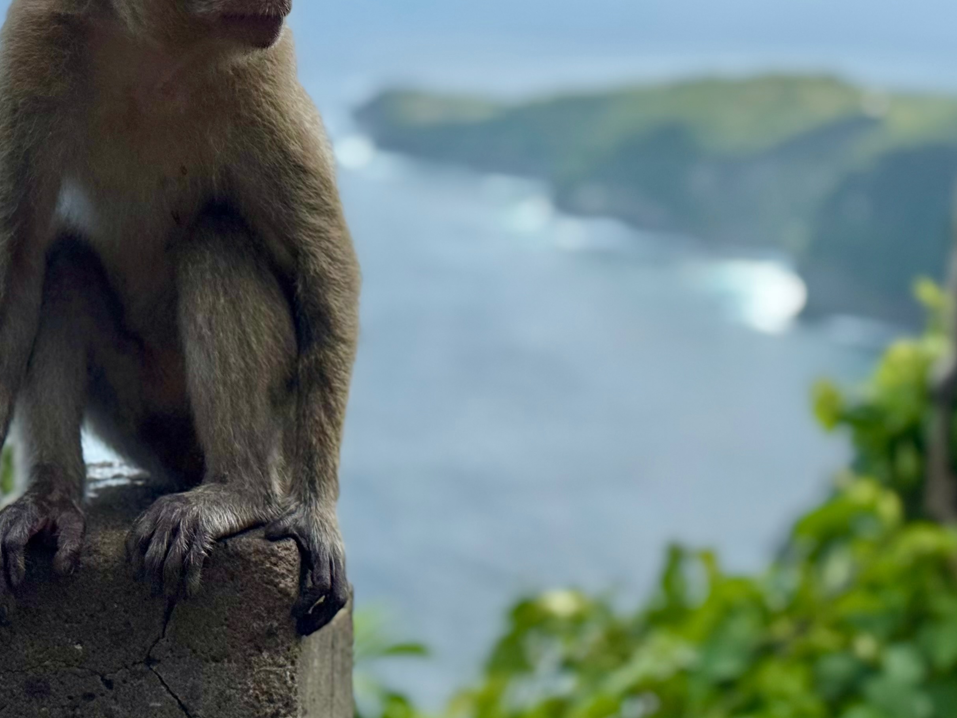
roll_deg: -1.5
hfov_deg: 24.4
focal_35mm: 80
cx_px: 493
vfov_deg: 18.3
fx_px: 2212
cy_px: 193
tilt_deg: -7.1
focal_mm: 6.76
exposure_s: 1/11364
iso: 80
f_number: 1.78
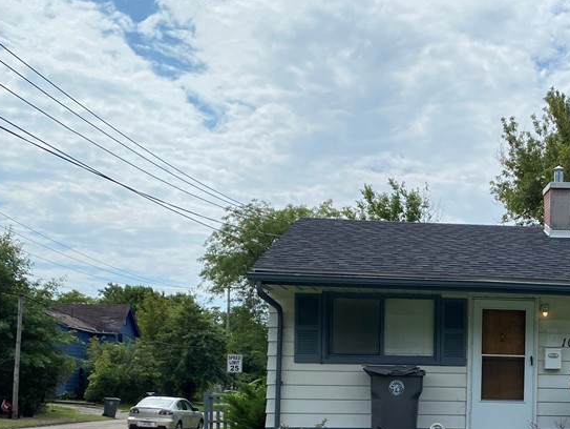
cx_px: 490
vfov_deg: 28.8
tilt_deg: +1.2
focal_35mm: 49
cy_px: 367
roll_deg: -0.7
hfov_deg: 36.9
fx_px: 807
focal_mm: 4.25
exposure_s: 1/5495
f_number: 1.8
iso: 32
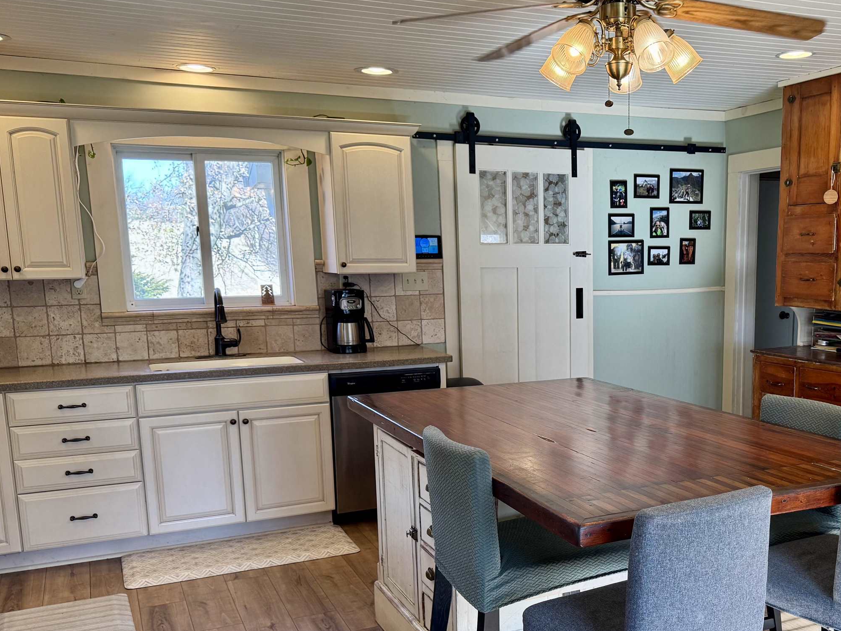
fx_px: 899
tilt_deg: -10.1
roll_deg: +0.4
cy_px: 414
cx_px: 573
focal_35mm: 37
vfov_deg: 38.3
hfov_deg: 49.1
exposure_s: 1/162
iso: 100
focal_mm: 6.76
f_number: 1.78
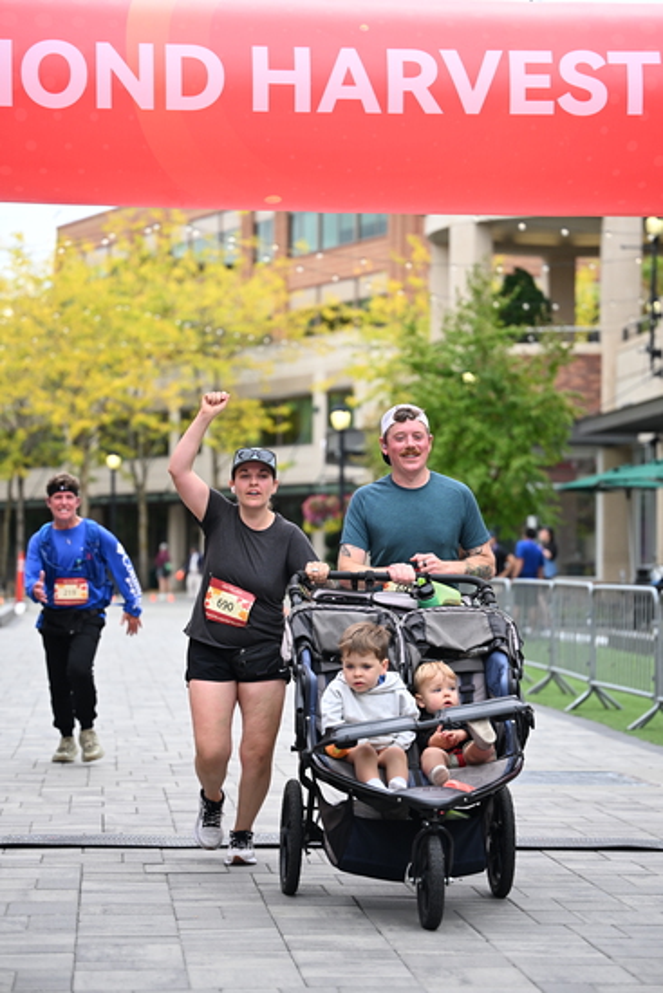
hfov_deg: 15.9
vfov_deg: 23.6
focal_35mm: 86
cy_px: 496
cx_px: 332
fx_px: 2374
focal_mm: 86
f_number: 2.8
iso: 640
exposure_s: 1/2000
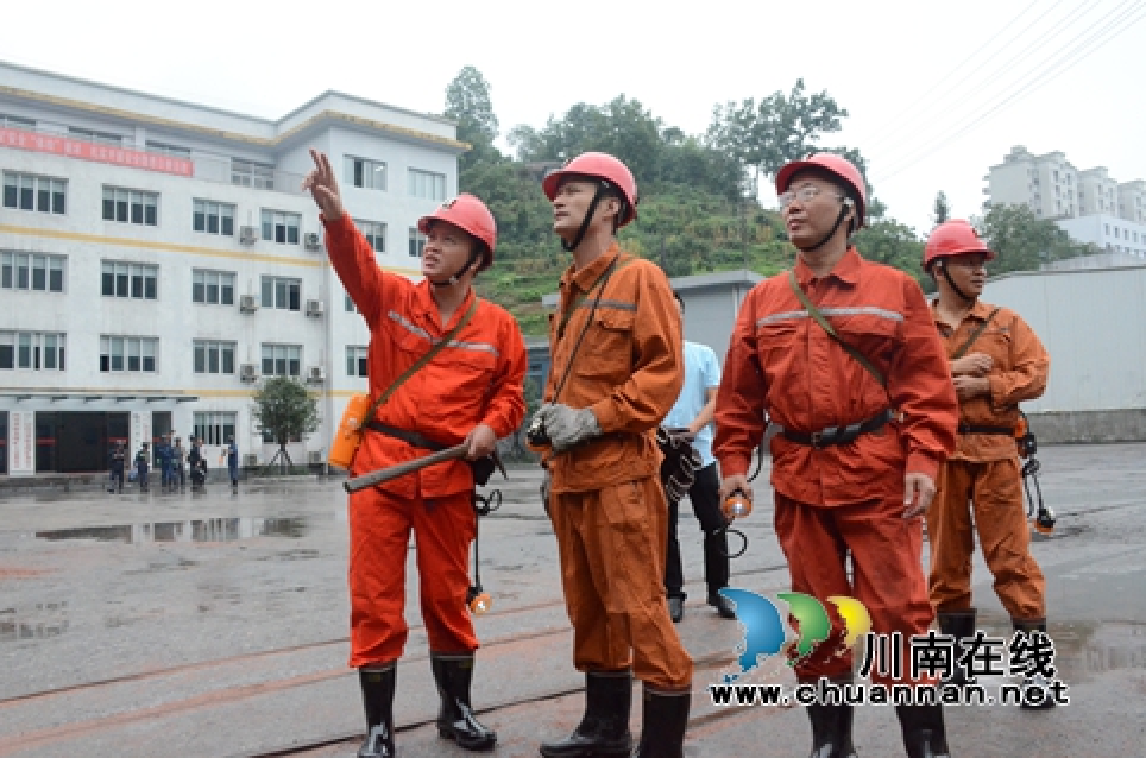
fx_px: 889
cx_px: 561
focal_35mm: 28
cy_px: 374
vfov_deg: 46.2
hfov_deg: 65.6
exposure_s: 1/800
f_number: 14
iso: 5000
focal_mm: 18
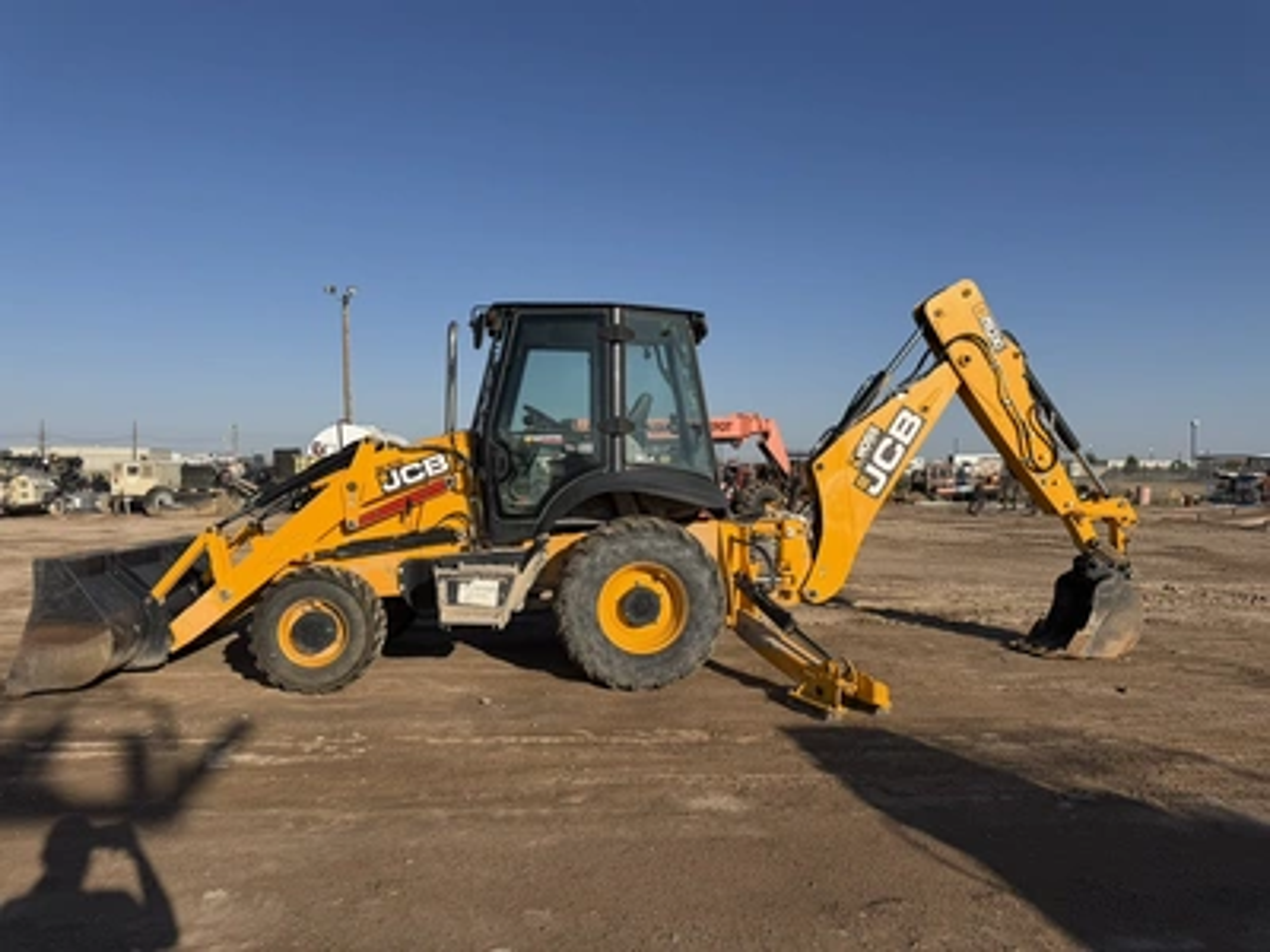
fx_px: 881
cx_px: 635
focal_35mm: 24
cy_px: 476
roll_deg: +0.4
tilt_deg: +0.3
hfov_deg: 71.6
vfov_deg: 56.8
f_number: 1.78
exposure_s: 1/6711
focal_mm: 6.76
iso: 80
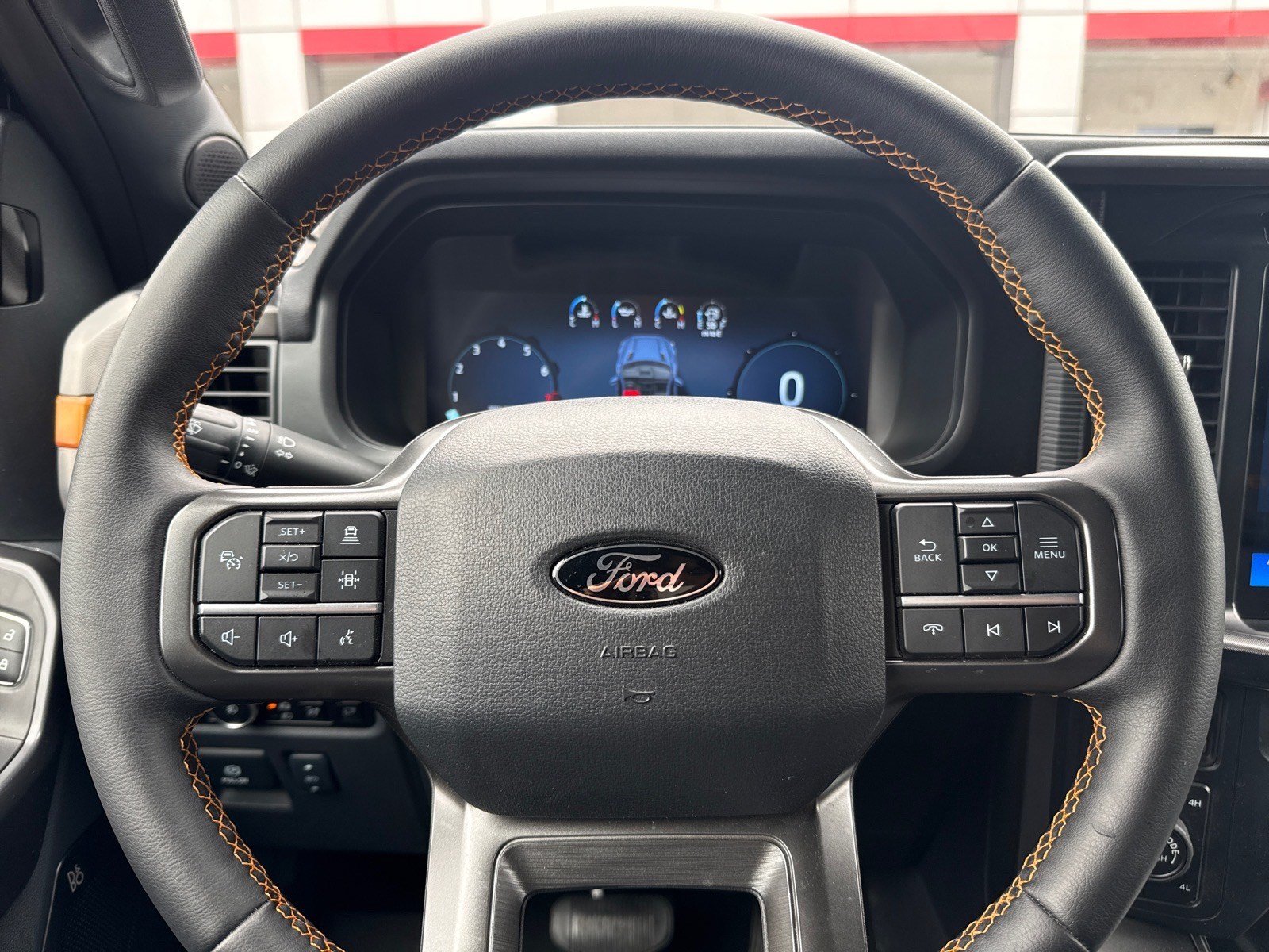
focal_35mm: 24
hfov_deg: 71.6
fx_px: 880
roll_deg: +0.6
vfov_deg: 56.8
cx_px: 634
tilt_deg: -13.3
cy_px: 476
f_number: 1.78
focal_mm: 6.76
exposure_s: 1/152
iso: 125
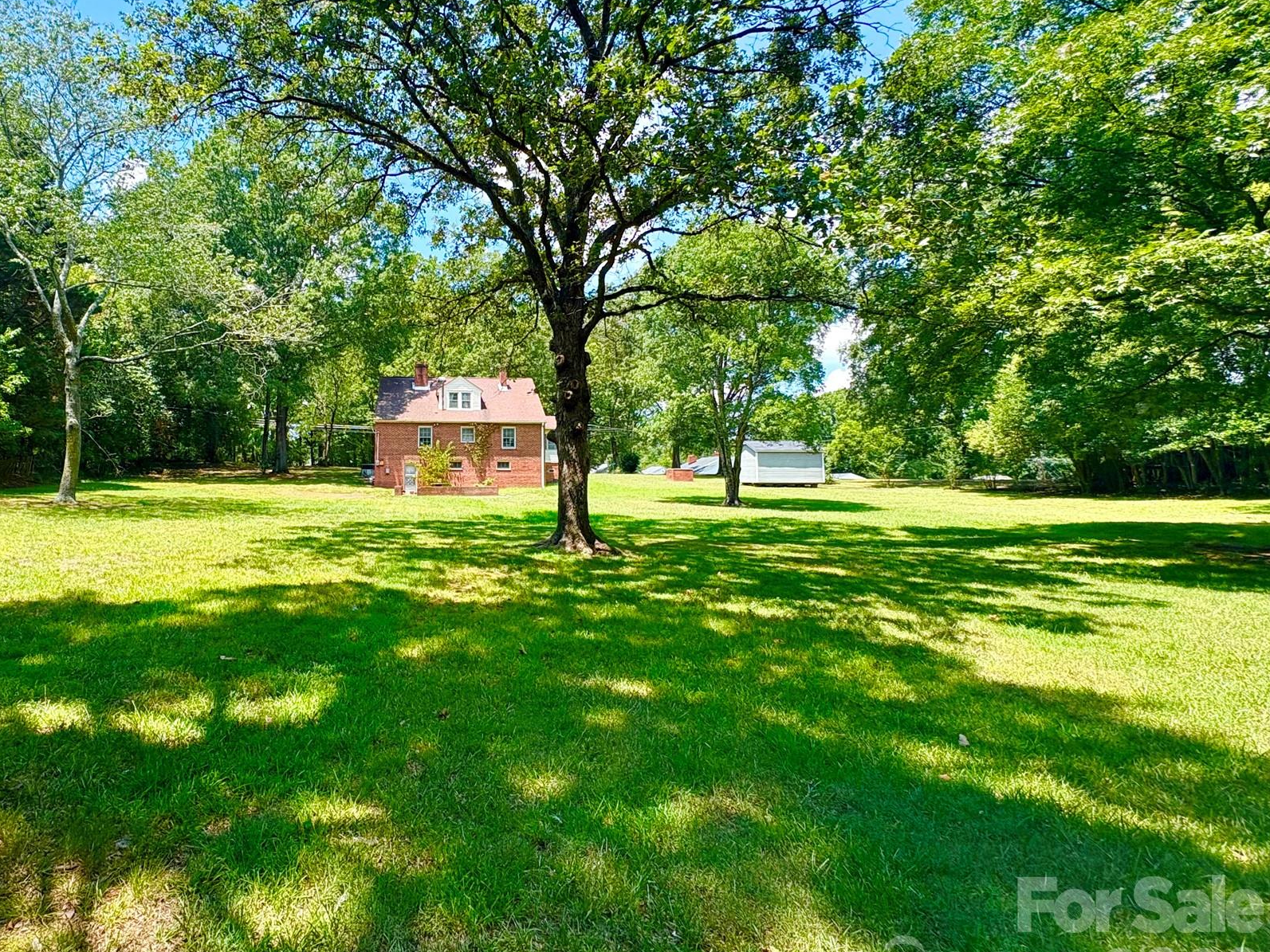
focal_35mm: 18
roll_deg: -0.2
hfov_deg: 85.6
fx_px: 660
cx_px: 455
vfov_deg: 71.4
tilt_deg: +6.0
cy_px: 421
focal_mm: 2.22
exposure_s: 1/537
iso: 50
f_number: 2.2
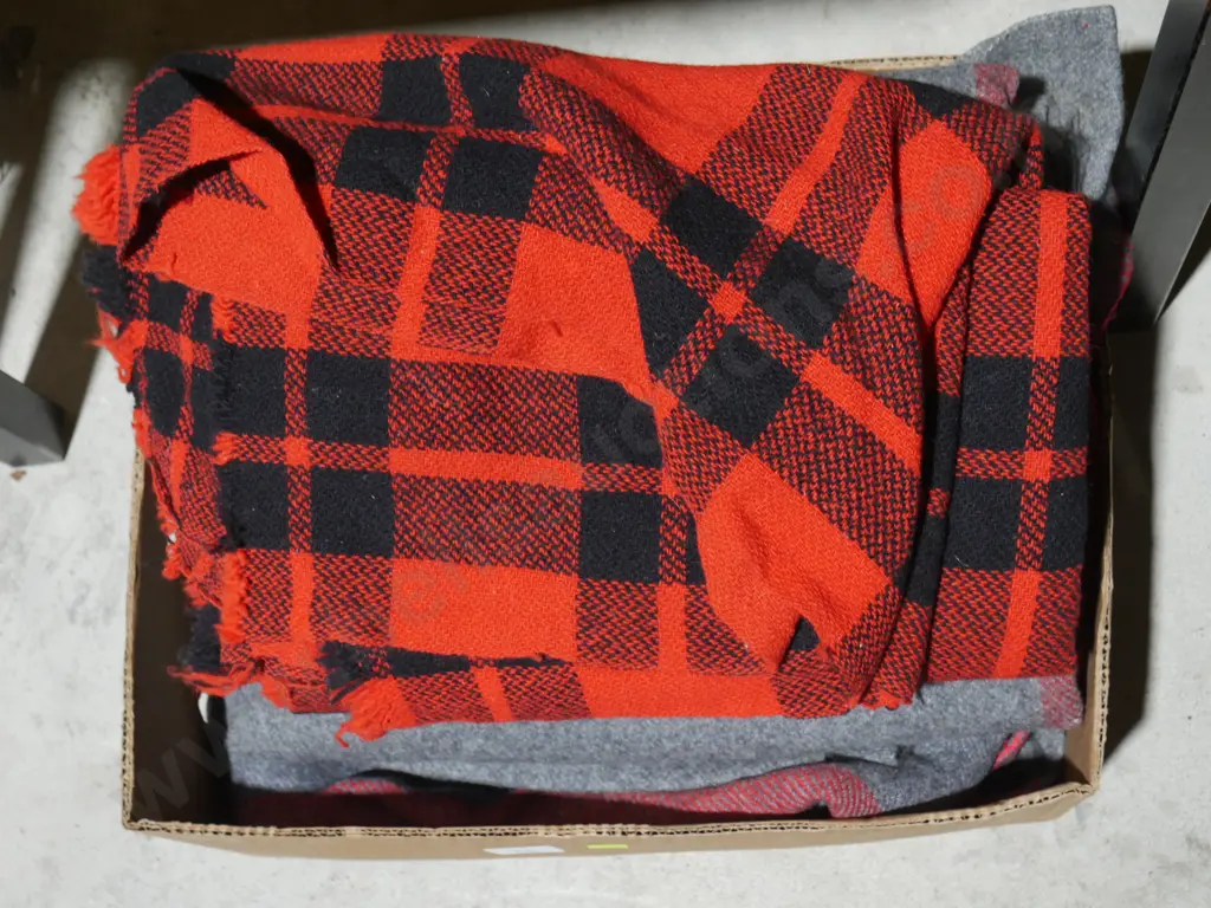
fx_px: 1749
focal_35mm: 50
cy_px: 454
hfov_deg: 38.2
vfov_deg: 29.1
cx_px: 606
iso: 1000
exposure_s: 1/60
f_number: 5.3
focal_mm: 25
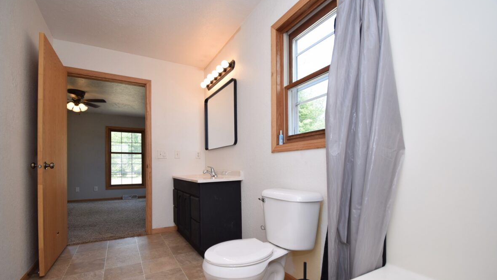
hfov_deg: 99.4
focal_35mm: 16
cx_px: 246
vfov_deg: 66.7
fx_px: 211
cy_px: 163
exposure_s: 1/125
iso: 400
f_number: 5.6
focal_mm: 10
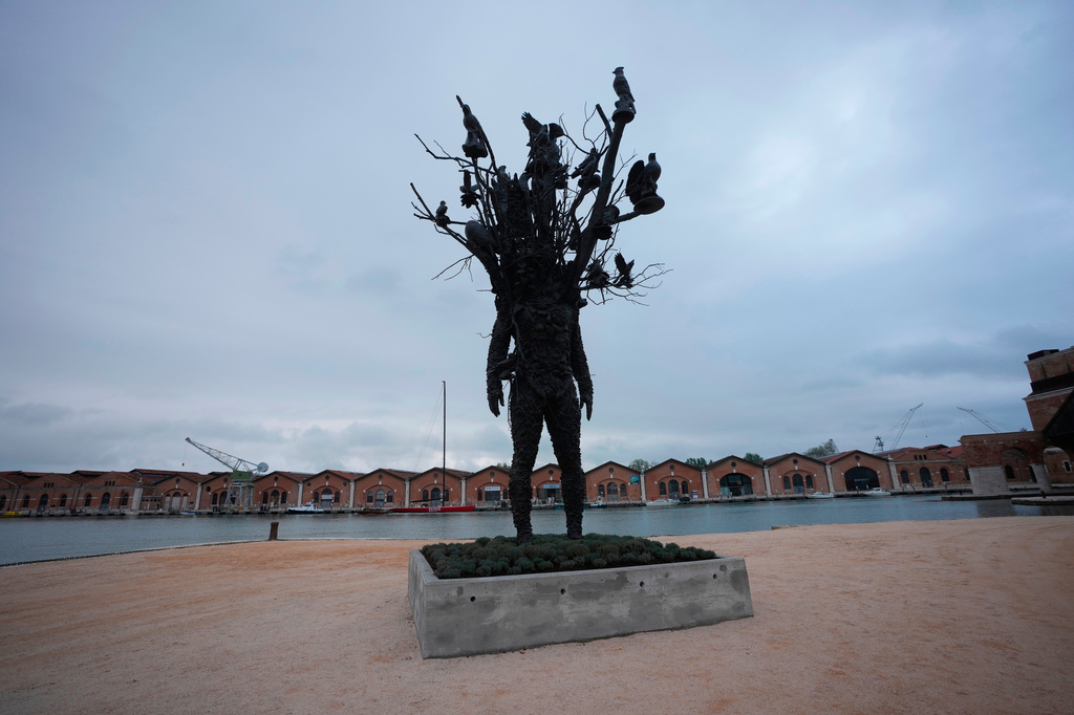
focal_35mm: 16
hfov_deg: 96.8
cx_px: 537
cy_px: 358
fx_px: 477
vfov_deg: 73.7
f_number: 2.8
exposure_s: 1/800
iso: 400
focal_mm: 16
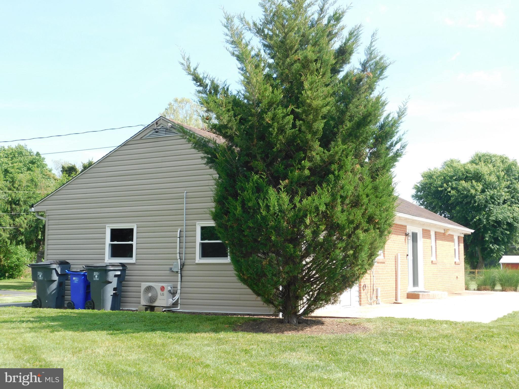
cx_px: 260
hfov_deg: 42.1
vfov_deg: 32.2
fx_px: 675
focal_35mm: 45
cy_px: 194
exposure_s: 1/400
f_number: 3.7
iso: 125
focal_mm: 8
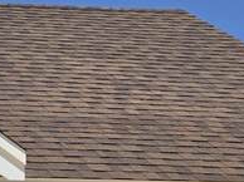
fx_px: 1070
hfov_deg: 11.7
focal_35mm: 152
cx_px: -234
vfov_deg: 9.3
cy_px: 321
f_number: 1.4
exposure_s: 1/7939
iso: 50
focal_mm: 6.5
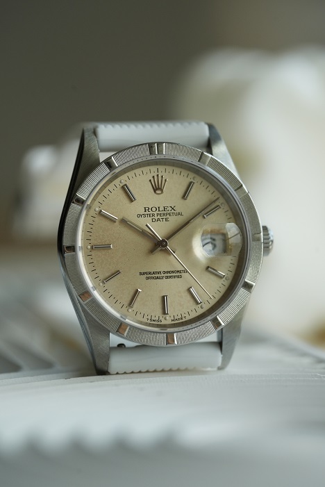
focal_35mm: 105
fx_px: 1420
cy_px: 244
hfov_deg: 13.1
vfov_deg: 19.4
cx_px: 162
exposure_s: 1/250
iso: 1600
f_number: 5.6
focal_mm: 105
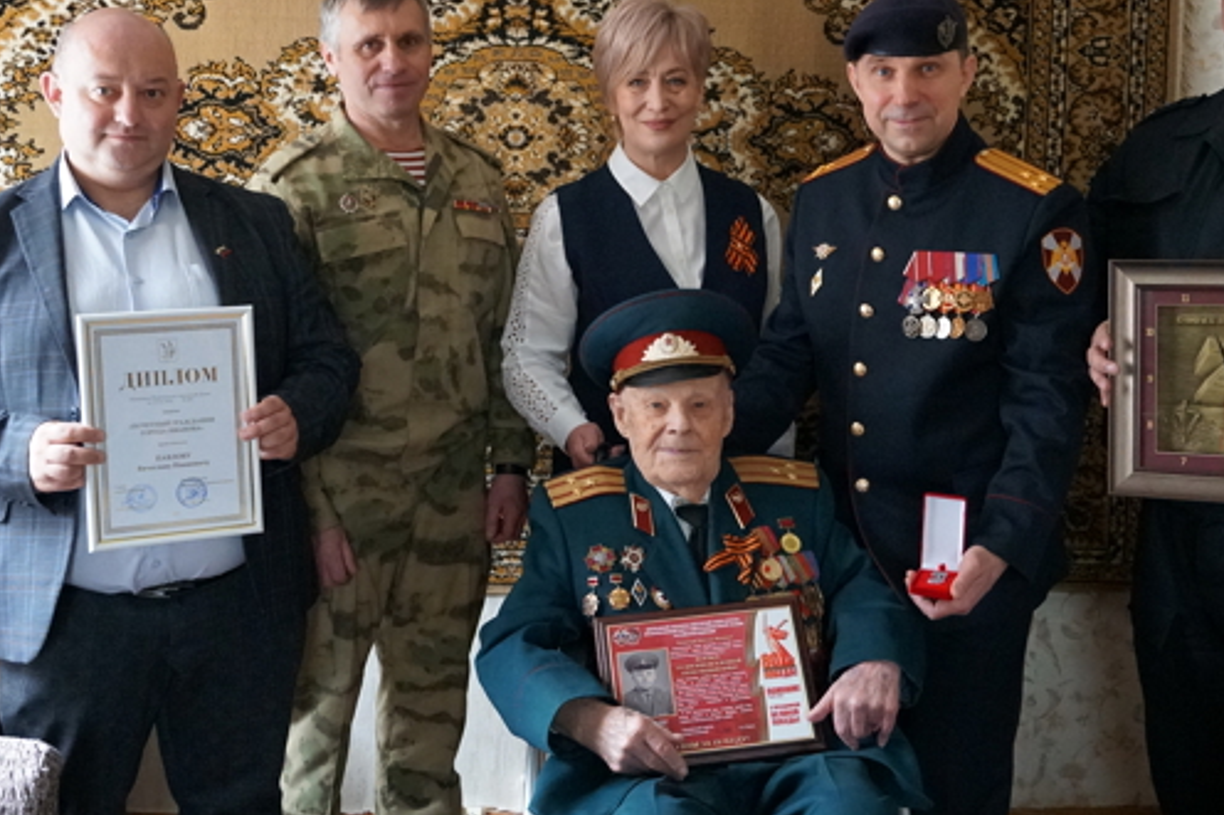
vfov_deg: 28.1
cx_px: 691
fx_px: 1623
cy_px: 304
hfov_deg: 41.3
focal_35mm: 48
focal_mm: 21
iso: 6400
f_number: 4
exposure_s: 1/125
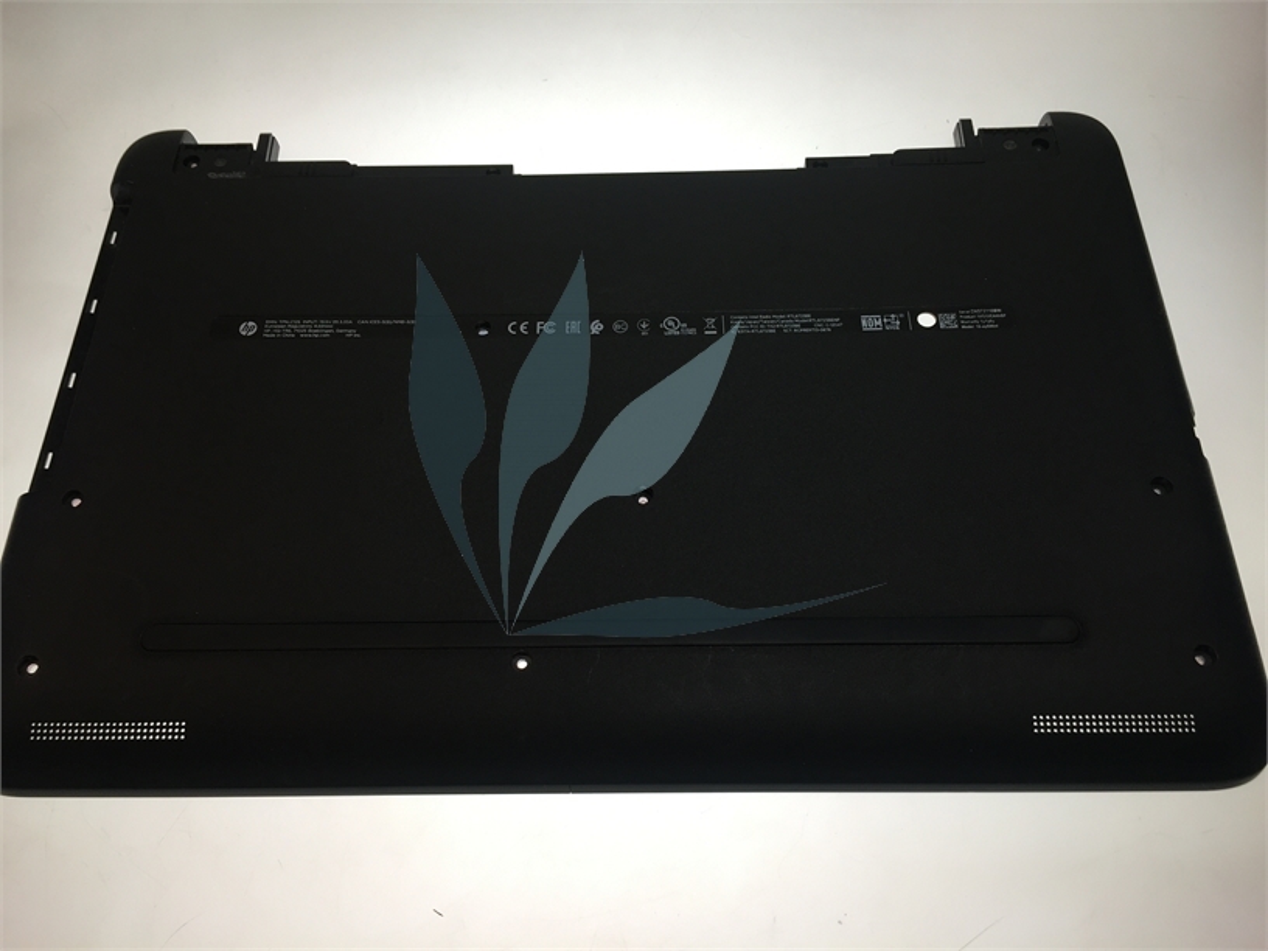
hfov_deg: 61.7
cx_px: 634
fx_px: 1062
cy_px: 476
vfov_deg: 48.2
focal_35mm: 29
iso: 32
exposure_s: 1/100
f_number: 2.2
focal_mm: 4.15
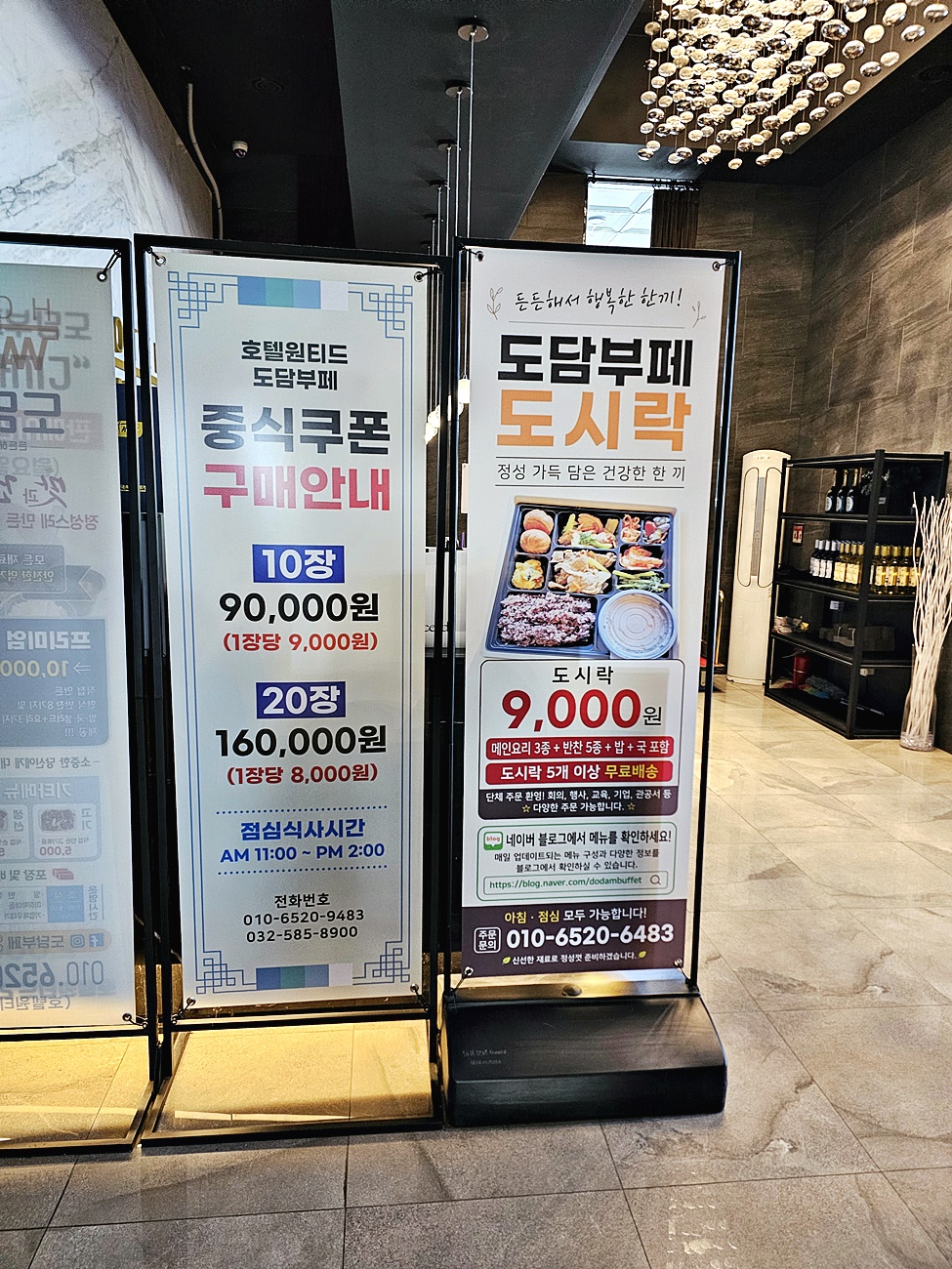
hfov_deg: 58.9
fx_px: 843
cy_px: 634
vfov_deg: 73.9
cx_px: 476
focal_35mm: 23
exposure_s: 1/60
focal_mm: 6.3
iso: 500
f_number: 1.7
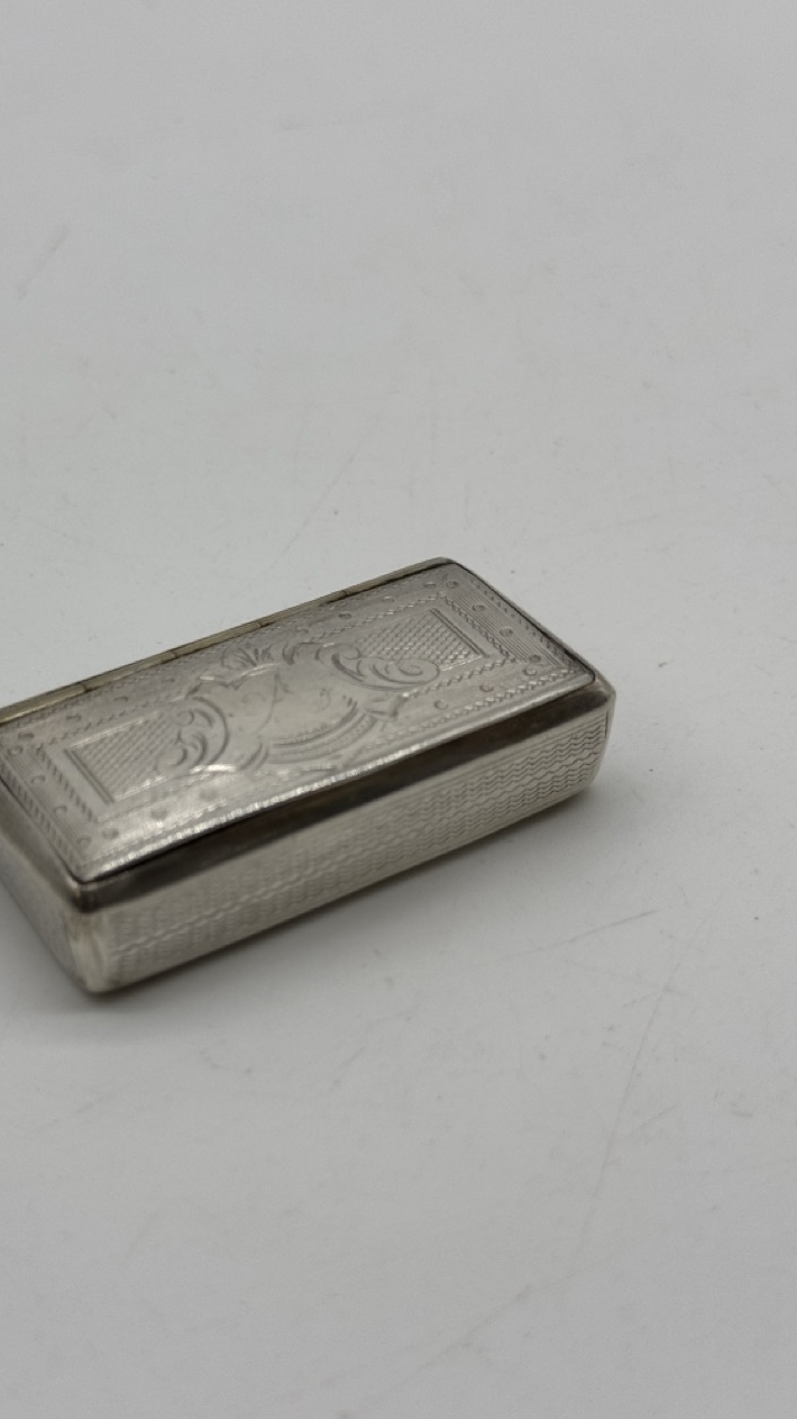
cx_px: 299
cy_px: 707
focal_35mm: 53
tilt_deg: -36.6
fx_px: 1992
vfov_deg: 39.2
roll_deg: +2.8
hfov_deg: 22.6
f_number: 1.78
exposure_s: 1/715
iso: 64
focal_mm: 6.76
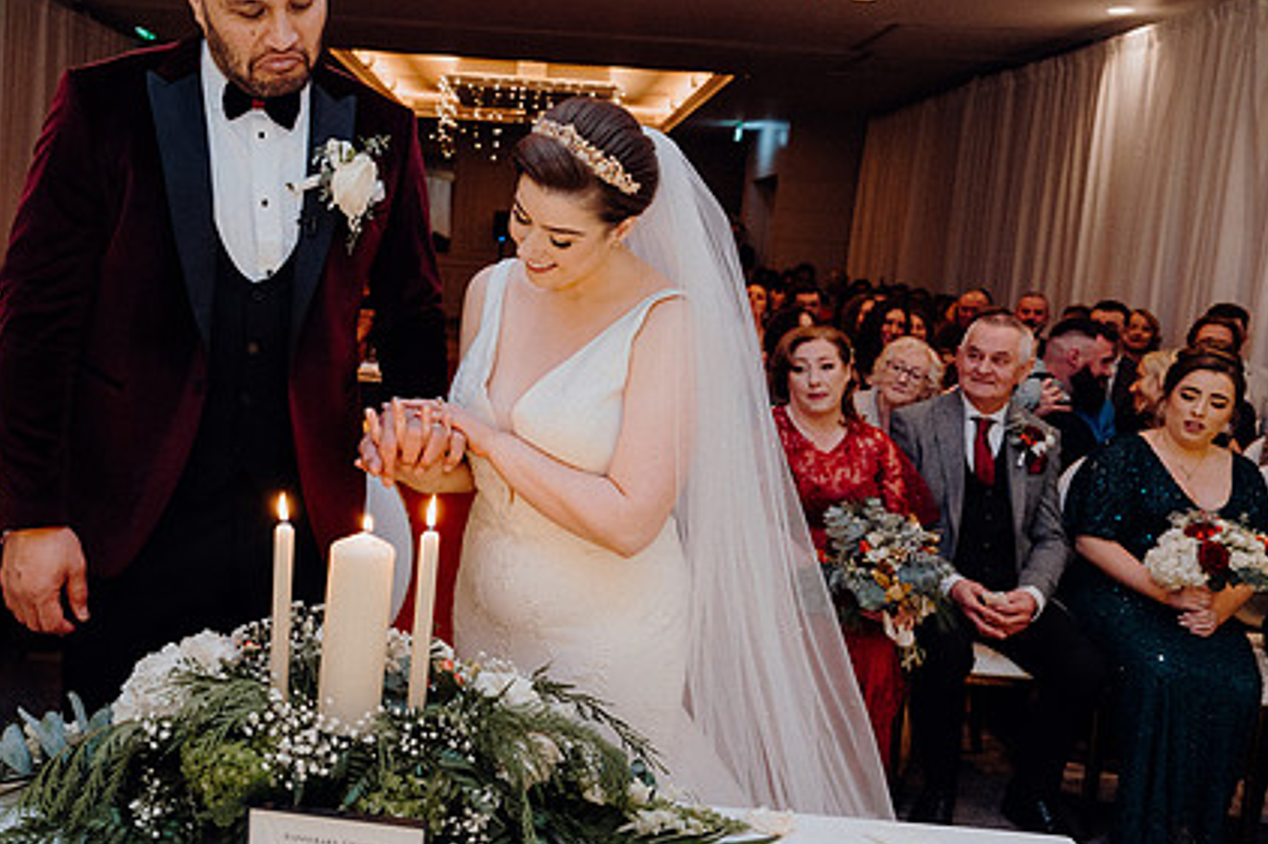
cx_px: 448
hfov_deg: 56.3
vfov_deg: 39.8
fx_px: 1162
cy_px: 356
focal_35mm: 33
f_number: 3.5
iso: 2500
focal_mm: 24
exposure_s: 1/160
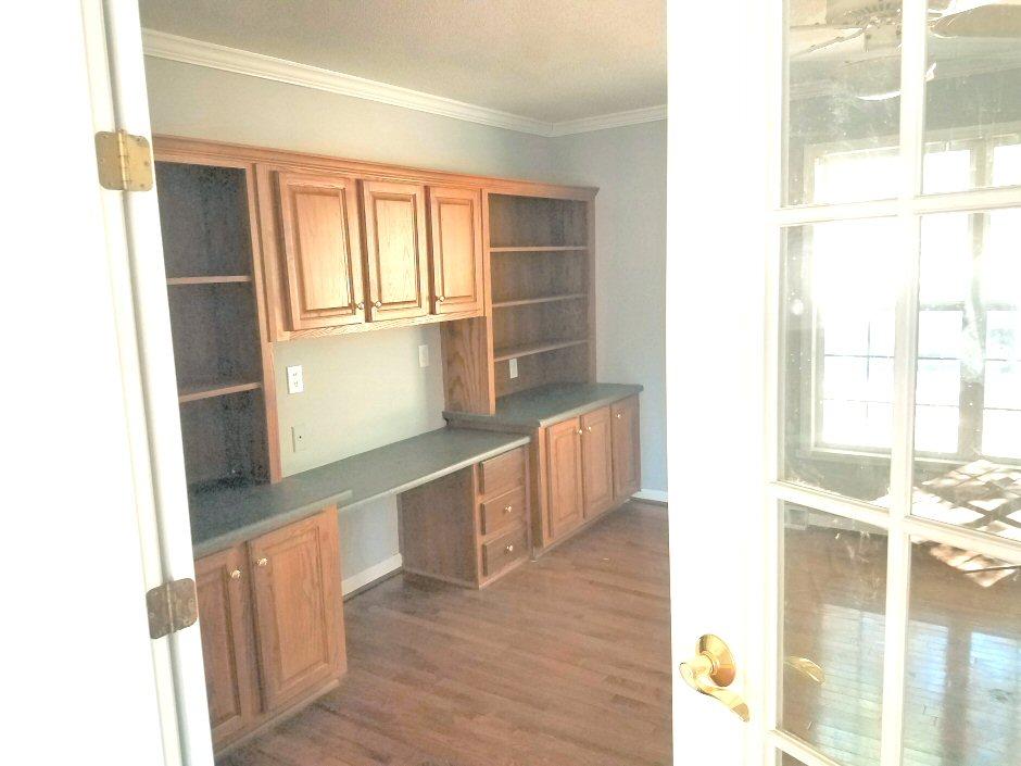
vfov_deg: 53.1
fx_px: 767
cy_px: 383
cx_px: 510
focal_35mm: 26
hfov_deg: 67.3
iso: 160
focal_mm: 4.2
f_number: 1.7
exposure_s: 1/33
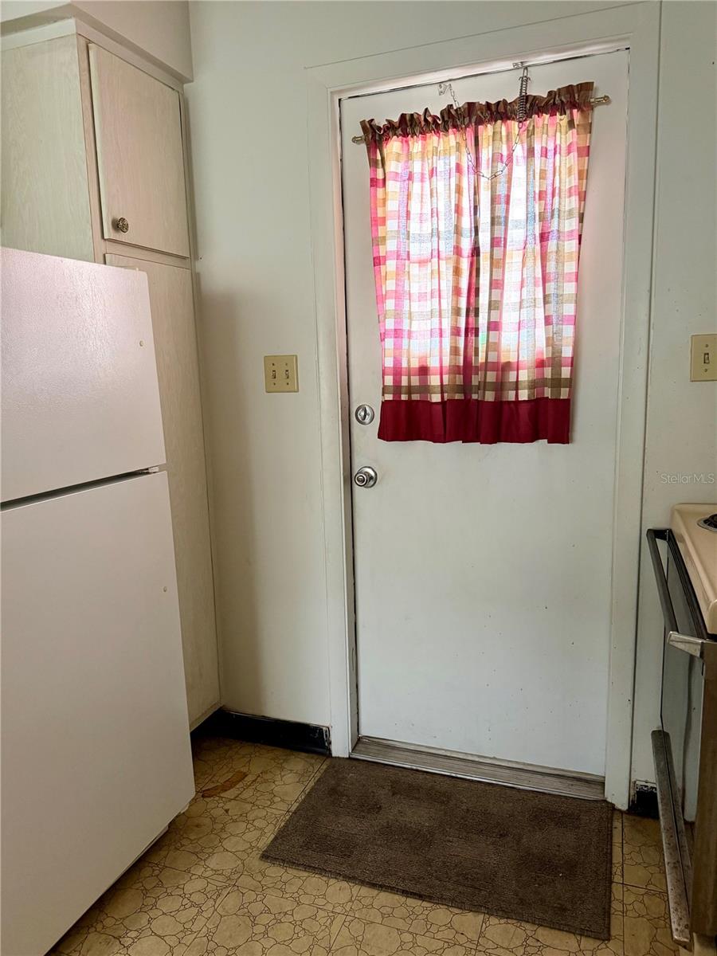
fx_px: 663
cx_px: 358
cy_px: 478
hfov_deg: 56.8
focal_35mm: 24
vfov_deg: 71.6
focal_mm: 6.76
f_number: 1.78
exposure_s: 1/60
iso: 400
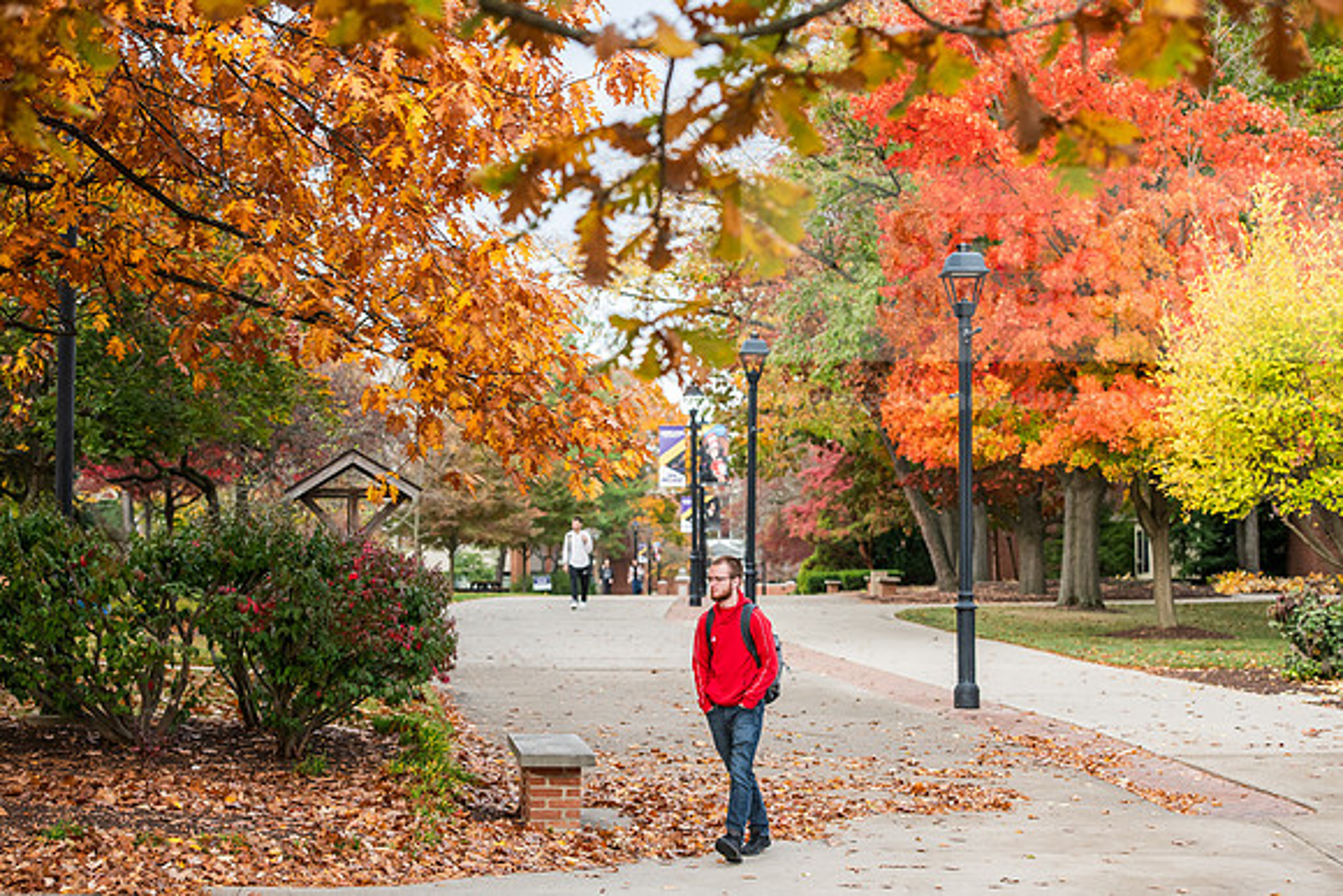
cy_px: 448
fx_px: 3060
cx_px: 672
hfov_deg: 24.8
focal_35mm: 82
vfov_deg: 16.7
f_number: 4.5
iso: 500
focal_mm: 82
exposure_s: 1/320
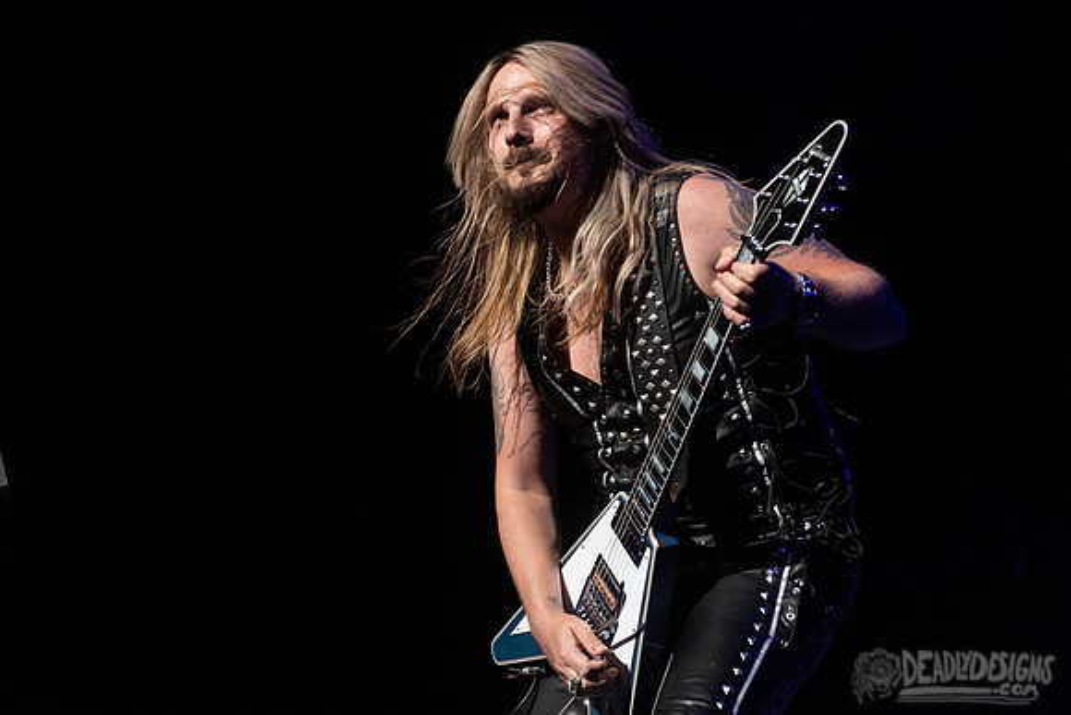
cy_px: 325
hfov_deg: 25.6
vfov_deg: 17.3
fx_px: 2354
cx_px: 466
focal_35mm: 79
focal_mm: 70
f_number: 4
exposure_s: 1/640
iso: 1600
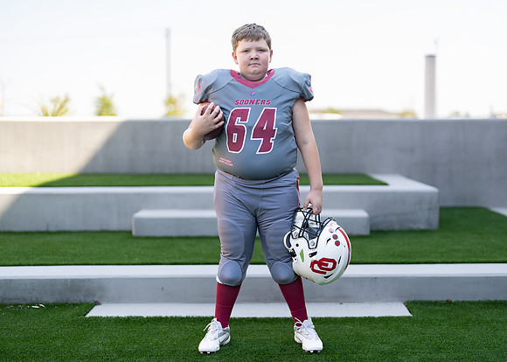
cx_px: 281
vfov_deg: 25.1
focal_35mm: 57
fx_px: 814
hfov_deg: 34.6
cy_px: 179
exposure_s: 1/1600
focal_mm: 50
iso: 100
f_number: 1.2
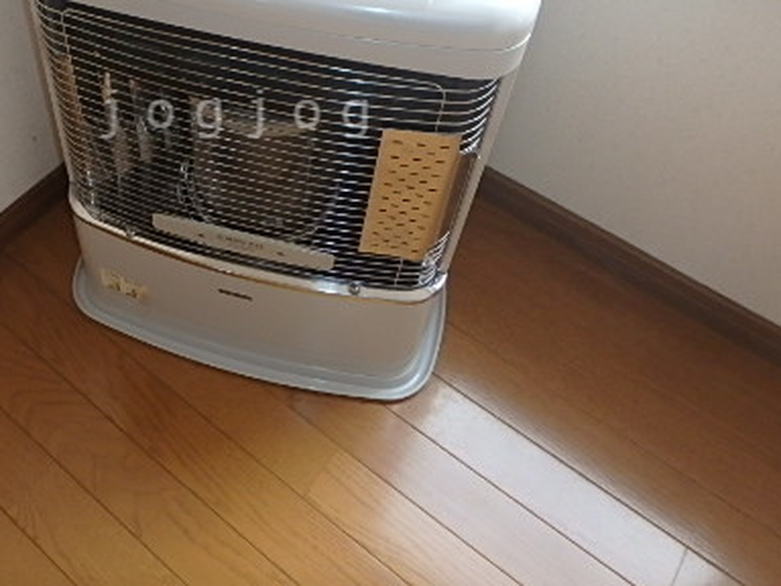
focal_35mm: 35
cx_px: 240
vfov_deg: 39.1
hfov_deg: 51.3
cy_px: 114
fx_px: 790
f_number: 3.5
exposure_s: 1/30
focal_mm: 3.7
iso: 320
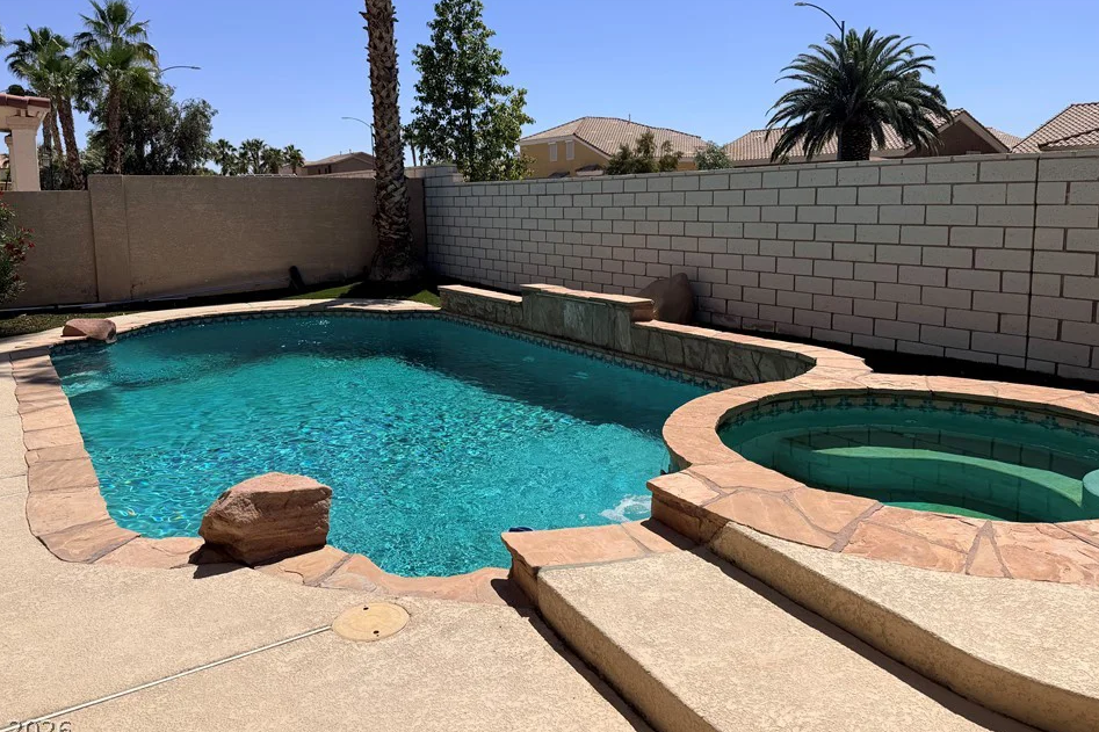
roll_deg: +1.0
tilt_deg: -5.7
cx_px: 538
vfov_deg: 47.7
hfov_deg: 67.4
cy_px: 303
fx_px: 824
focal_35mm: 27
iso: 80
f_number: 1.78
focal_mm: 6.76
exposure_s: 1/9091
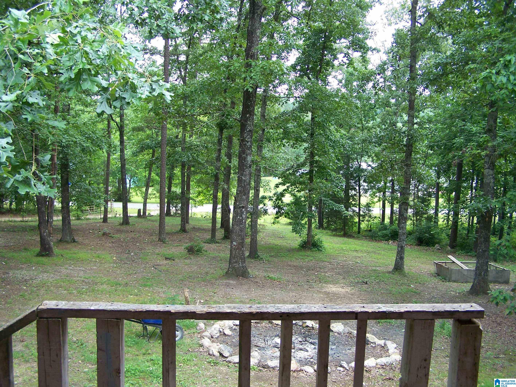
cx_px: 258
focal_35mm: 38
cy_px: 194
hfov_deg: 48.9
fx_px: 567
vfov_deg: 37.8
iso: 80
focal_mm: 6.3
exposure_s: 1/100
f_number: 2.8
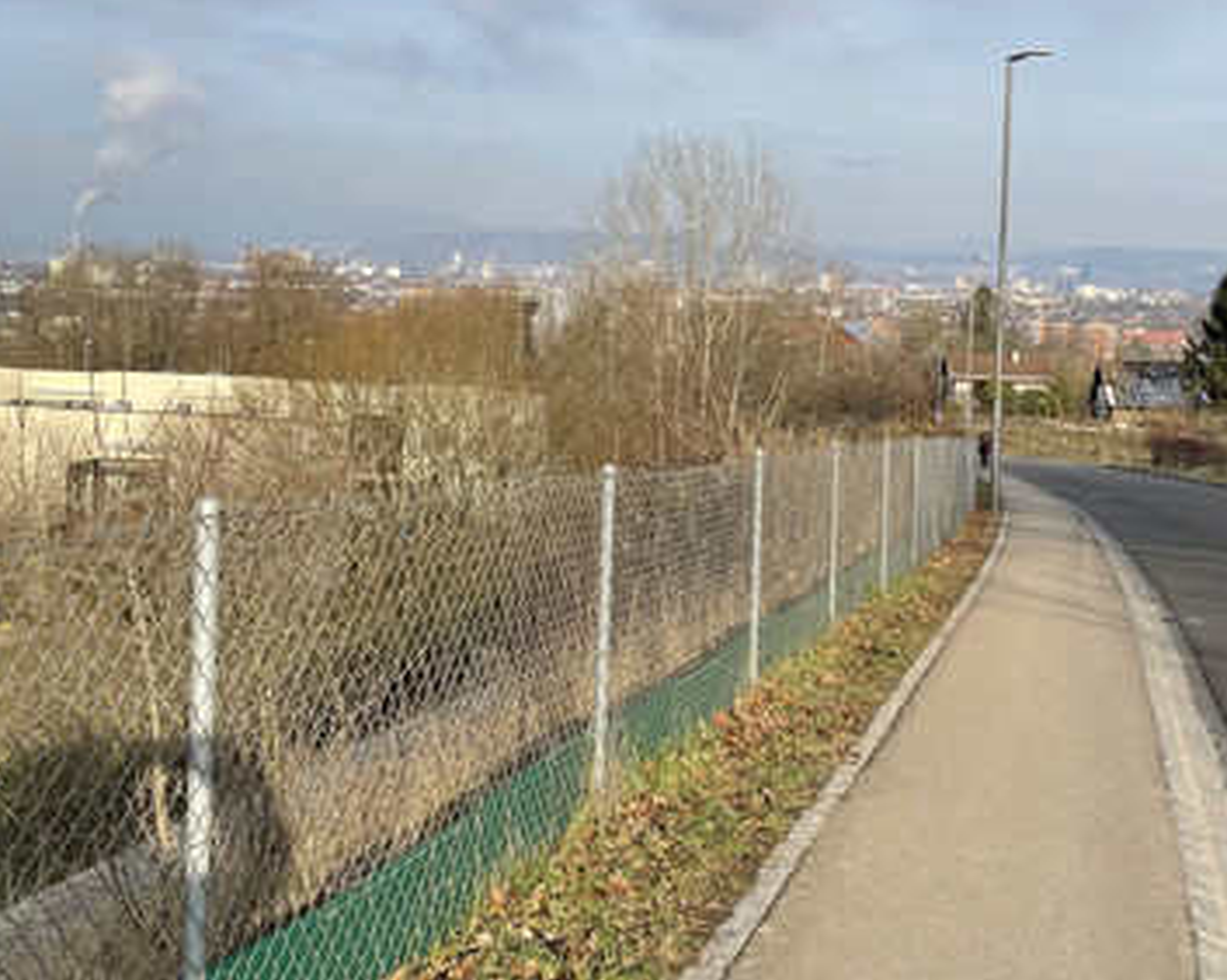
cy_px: 316
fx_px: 1670
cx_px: 761
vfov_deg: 32.4
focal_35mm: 46
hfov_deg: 40.1
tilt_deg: -1.6
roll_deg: -1.5
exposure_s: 1/3300
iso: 32
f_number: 1.6
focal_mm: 4.2
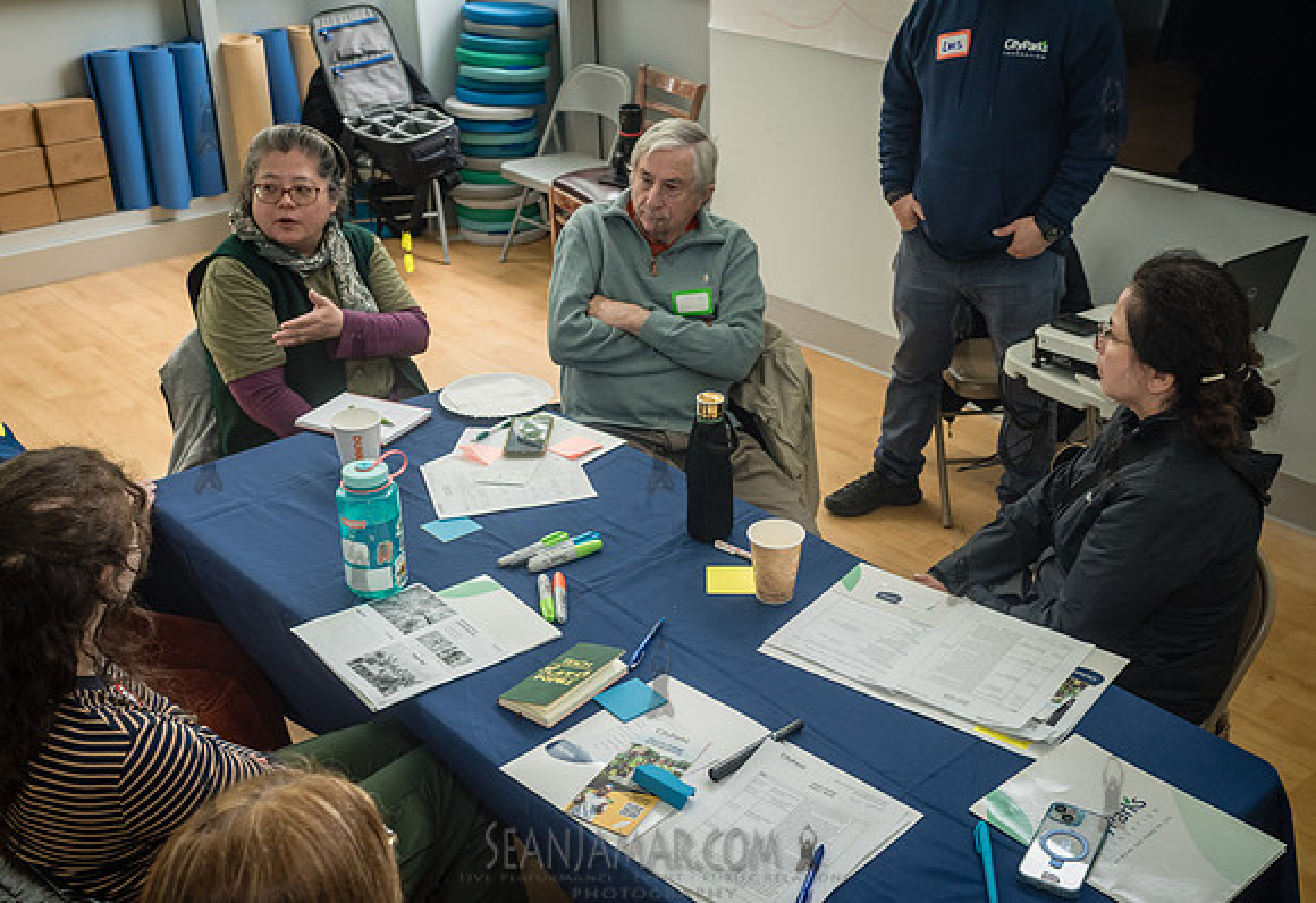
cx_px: 734
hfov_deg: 49.4
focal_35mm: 39
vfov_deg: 35.1
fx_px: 1428
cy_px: 490
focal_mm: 35
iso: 1250
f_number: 5.6
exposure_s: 1/200
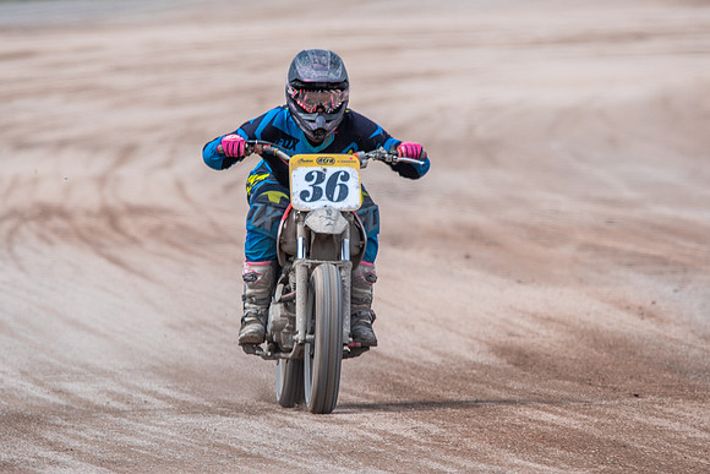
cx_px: 334
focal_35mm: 1035
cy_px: 220
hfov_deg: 2.0
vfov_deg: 1.3
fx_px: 20418
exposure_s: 1/200
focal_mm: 600
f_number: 8
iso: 100
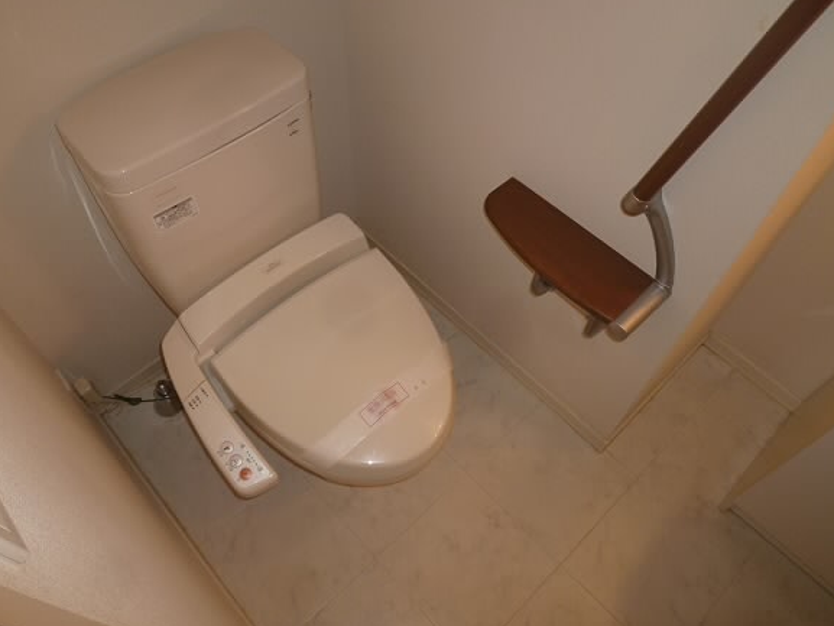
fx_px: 627
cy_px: 311
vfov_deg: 53.1
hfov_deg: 67.3
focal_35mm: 26
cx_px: 402
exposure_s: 1/30
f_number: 2.8
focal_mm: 4.5
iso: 125
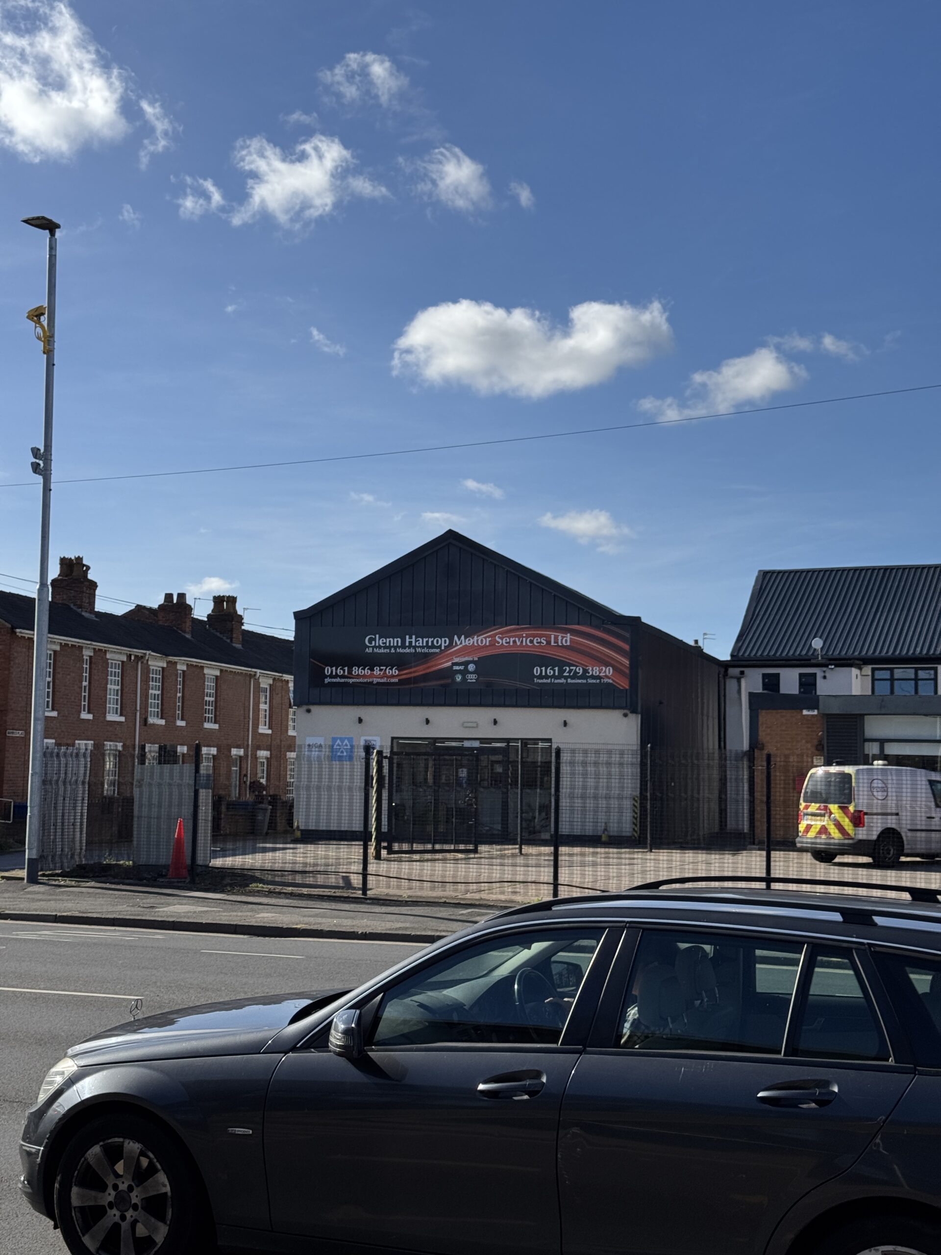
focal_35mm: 48
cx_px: 470
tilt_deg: +5.9
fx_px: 1740
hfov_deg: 30.3
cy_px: 628
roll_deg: -0.7
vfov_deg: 39.7
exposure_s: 1/6410
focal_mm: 6.76
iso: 64
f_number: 1.78
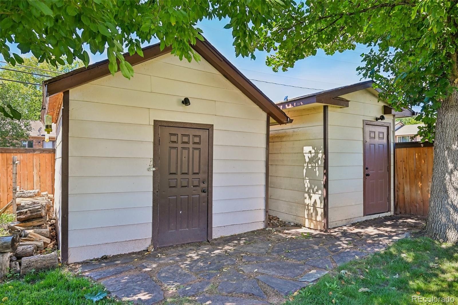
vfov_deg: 57.2
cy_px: 152
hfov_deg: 78.6
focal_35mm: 22
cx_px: 229
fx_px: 280
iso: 125
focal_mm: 22
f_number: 9
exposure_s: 1/25
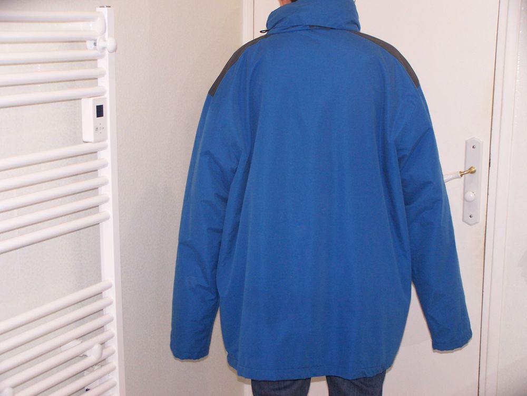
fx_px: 898
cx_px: 264
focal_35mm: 59
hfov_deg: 32.7
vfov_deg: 24.8
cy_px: 198
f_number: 3.1
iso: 140
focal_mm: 9.8
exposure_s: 1/60
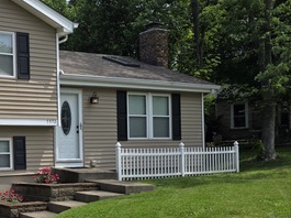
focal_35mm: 58
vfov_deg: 24.9
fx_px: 487
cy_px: 165
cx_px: 23
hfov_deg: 31.5
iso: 80
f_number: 1.7
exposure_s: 1/6809
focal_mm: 6.3
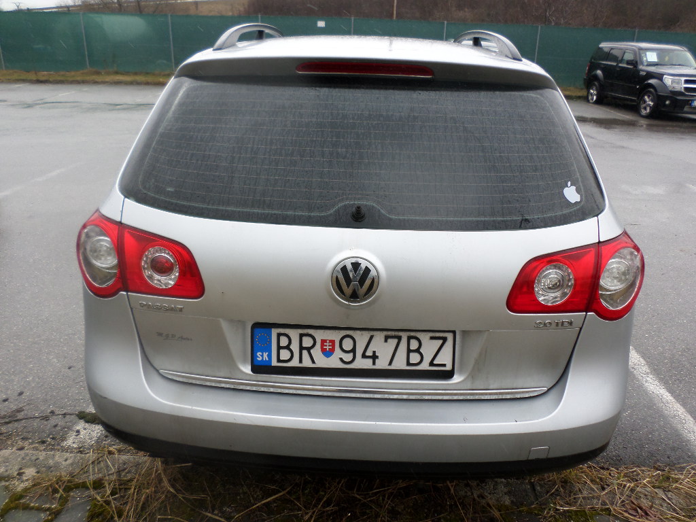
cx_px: 348
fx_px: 503
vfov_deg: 54.9
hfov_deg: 69.4
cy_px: 261
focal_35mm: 25
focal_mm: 4.5
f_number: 2.5
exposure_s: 1/500
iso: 80
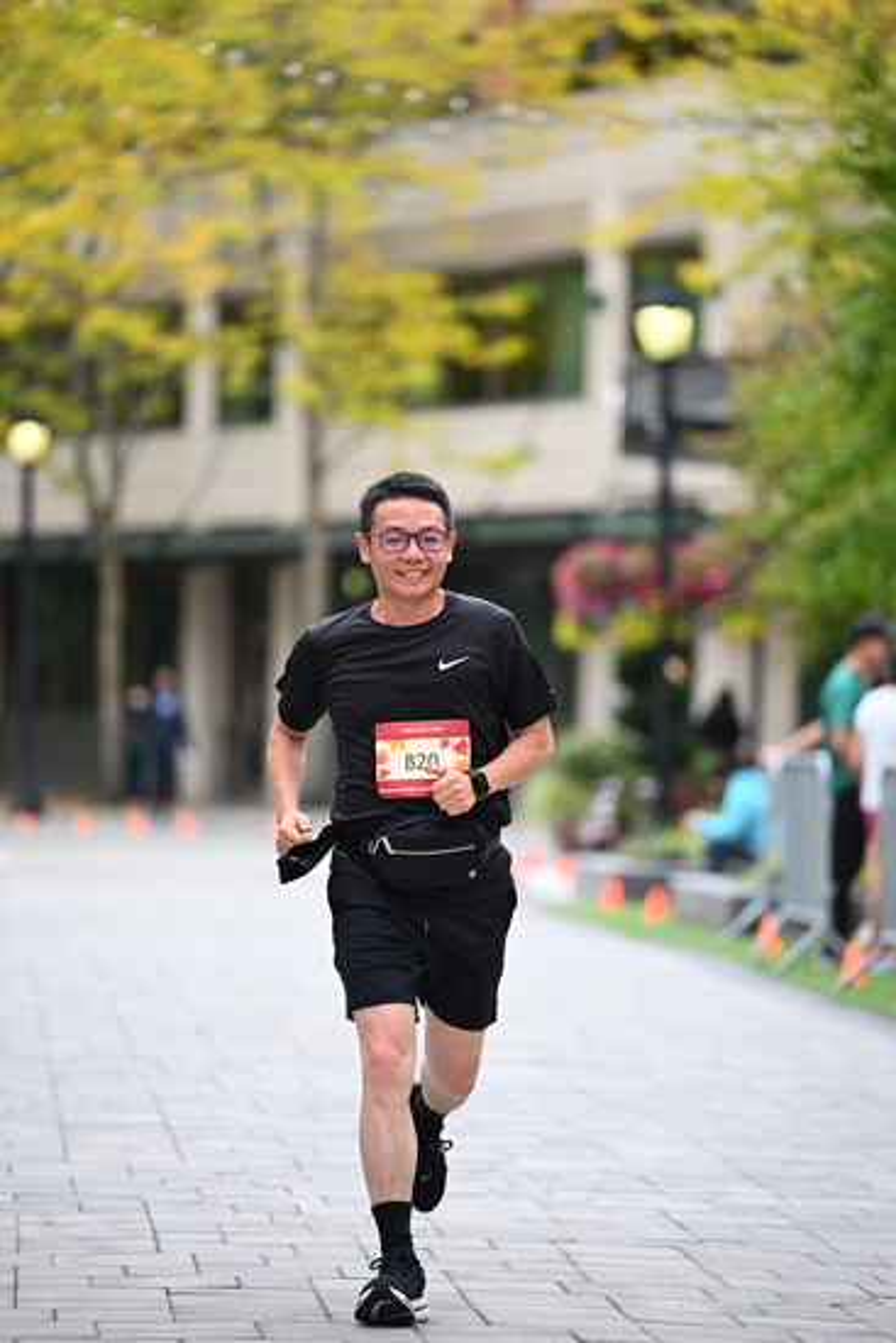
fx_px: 6715
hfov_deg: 7.6
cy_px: 672
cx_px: 448
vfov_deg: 11.4
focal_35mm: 180
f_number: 2.8
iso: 640
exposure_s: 1/2000
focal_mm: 180
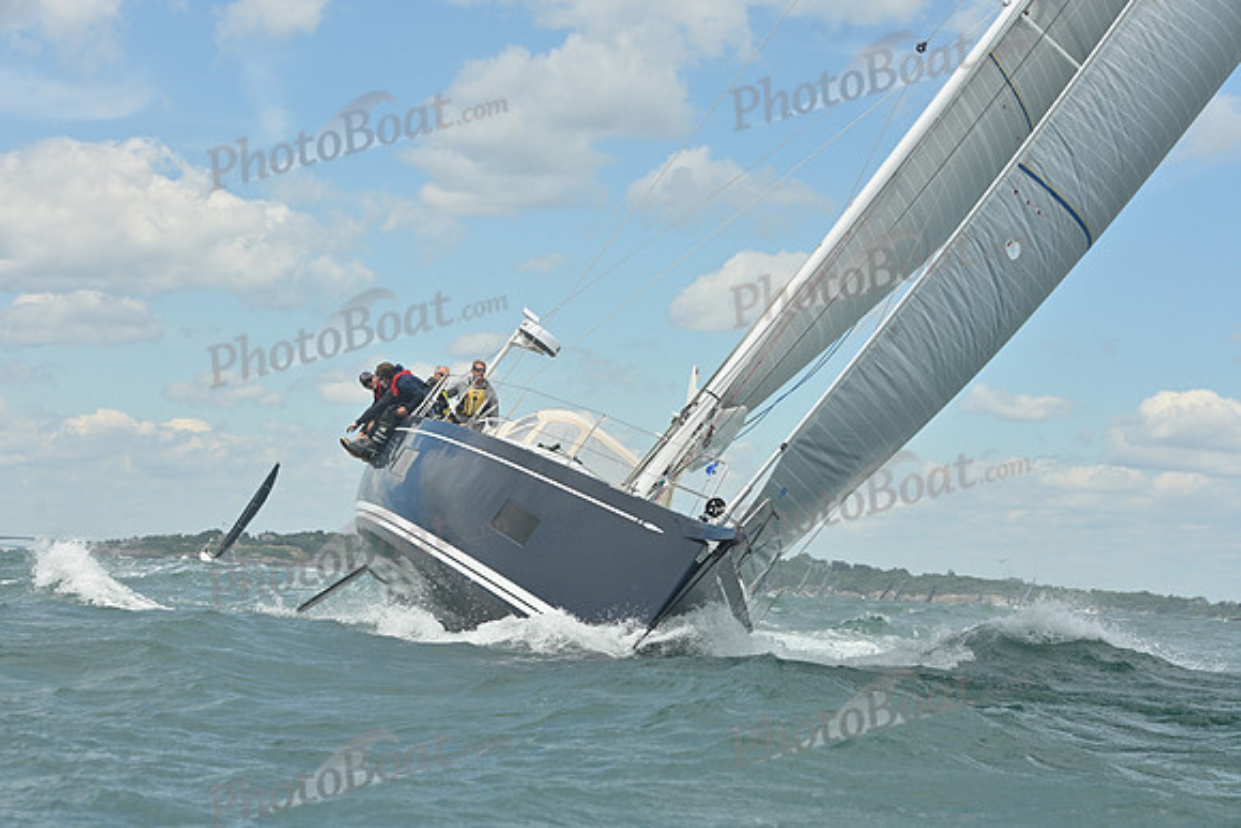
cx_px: 620
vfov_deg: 14.4
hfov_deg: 21.5
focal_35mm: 95
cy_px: 414
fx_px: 3275
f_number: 8
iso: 250
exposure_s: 1/1250
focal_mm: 95
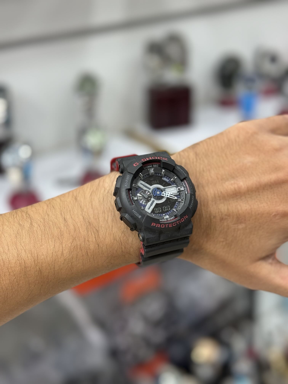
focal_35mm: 48
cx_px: 144
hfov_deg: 30.3
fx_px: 532
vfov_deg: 39.7
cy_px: 192
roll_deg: +4.0
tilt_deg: -24.6
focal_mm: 6.76
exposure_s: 1/100
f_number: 1.78
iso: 64
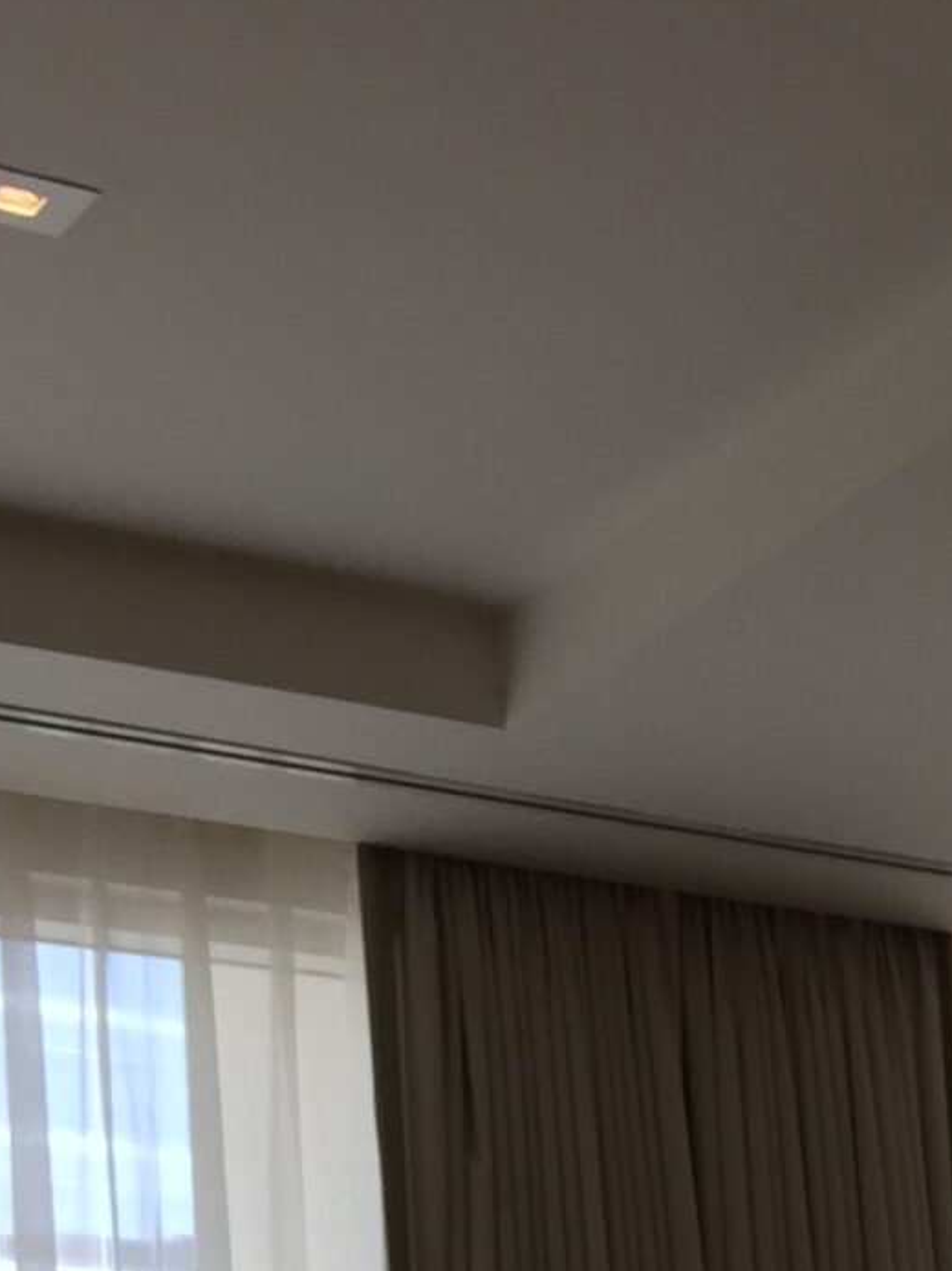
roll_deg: +3.0
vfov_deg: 16.7
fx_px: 3926
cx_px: 1650
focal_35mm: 107
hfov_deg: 12.7
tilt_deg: +2.3
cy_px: 1894
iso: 40
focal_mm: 4.15
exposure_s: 1/60
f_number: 2.2
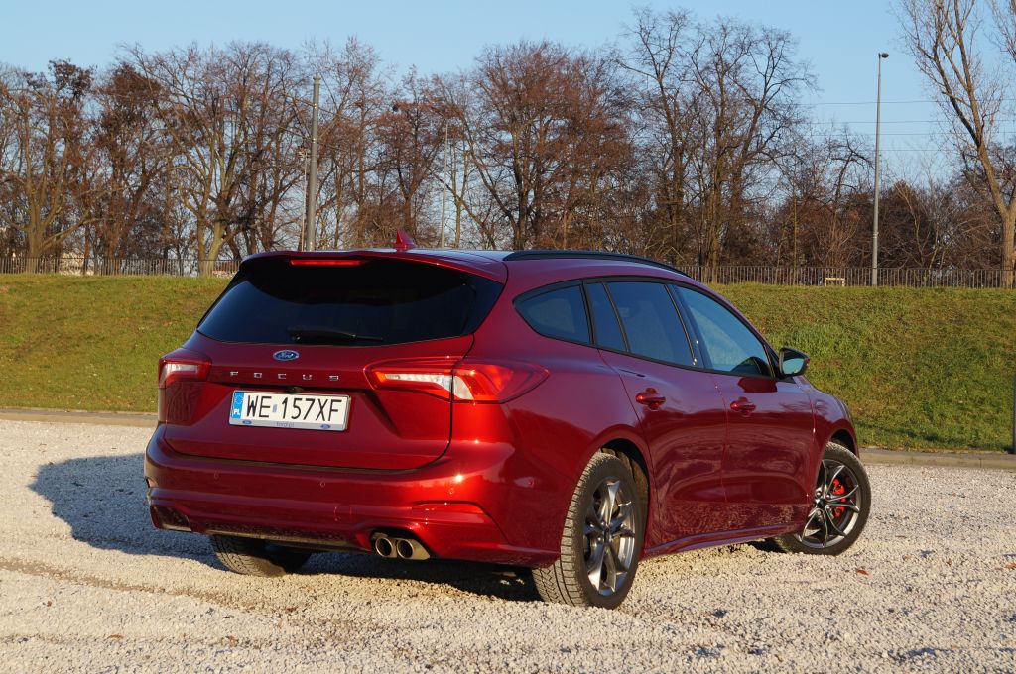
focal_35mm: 60
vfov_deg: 22.6
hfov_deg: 33.4
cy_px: 337
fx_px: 1691
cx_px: 508
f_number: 10
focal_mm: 40
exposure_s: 1/100
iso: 100
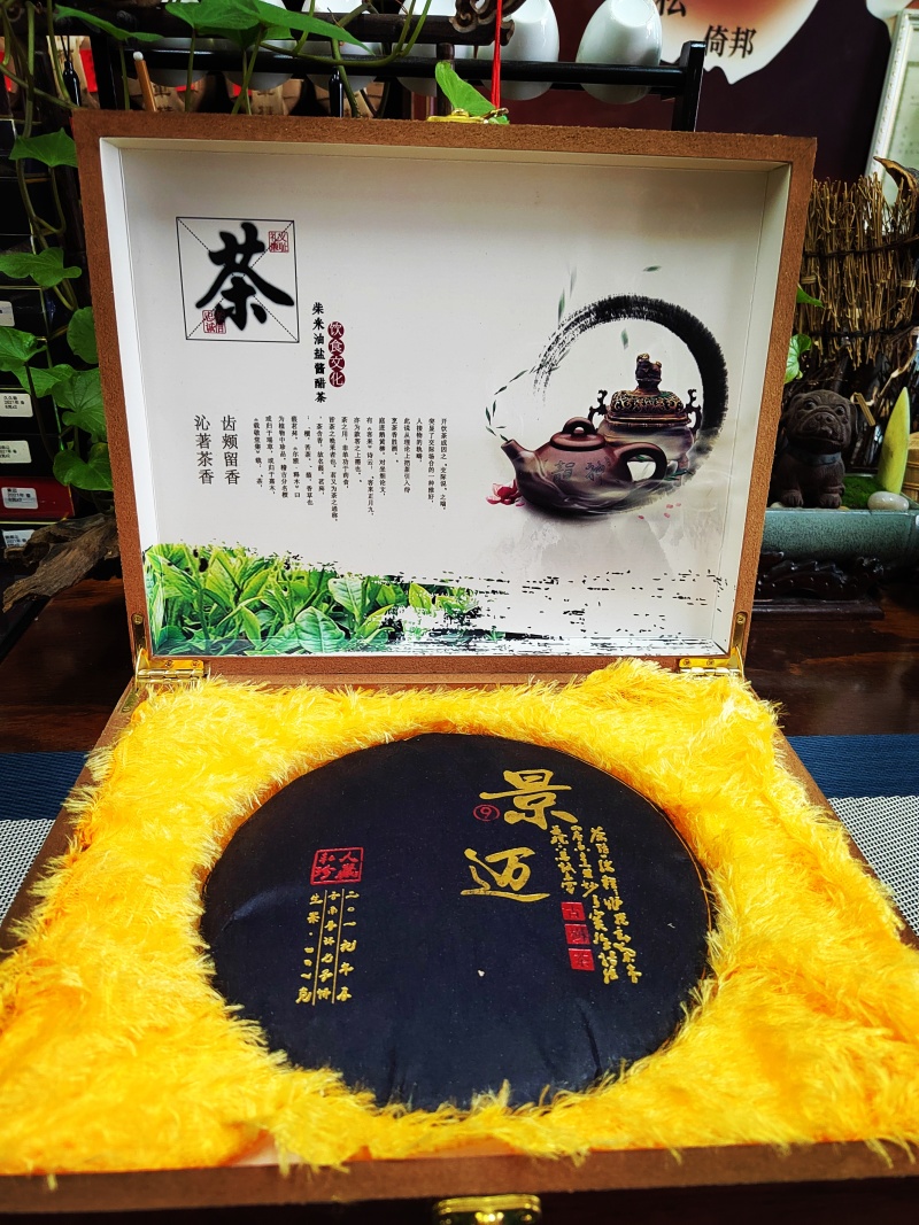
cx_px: 460
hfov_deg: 58.9
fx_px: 814
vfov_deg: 73.9
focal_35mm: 23
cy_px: 612
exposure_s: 1/100
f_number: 1.9
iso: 1906
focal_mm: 5.52
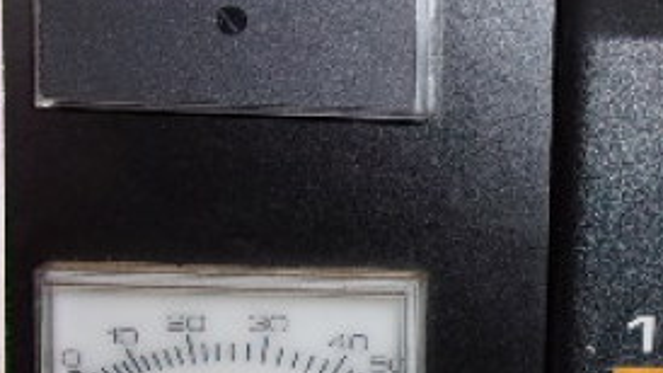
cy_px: 177
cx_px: 658
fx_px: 1512
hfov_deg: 23.7
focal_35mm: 86
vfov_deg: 14.1
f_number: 3
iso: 125
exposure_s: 1/34
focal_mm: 4.9
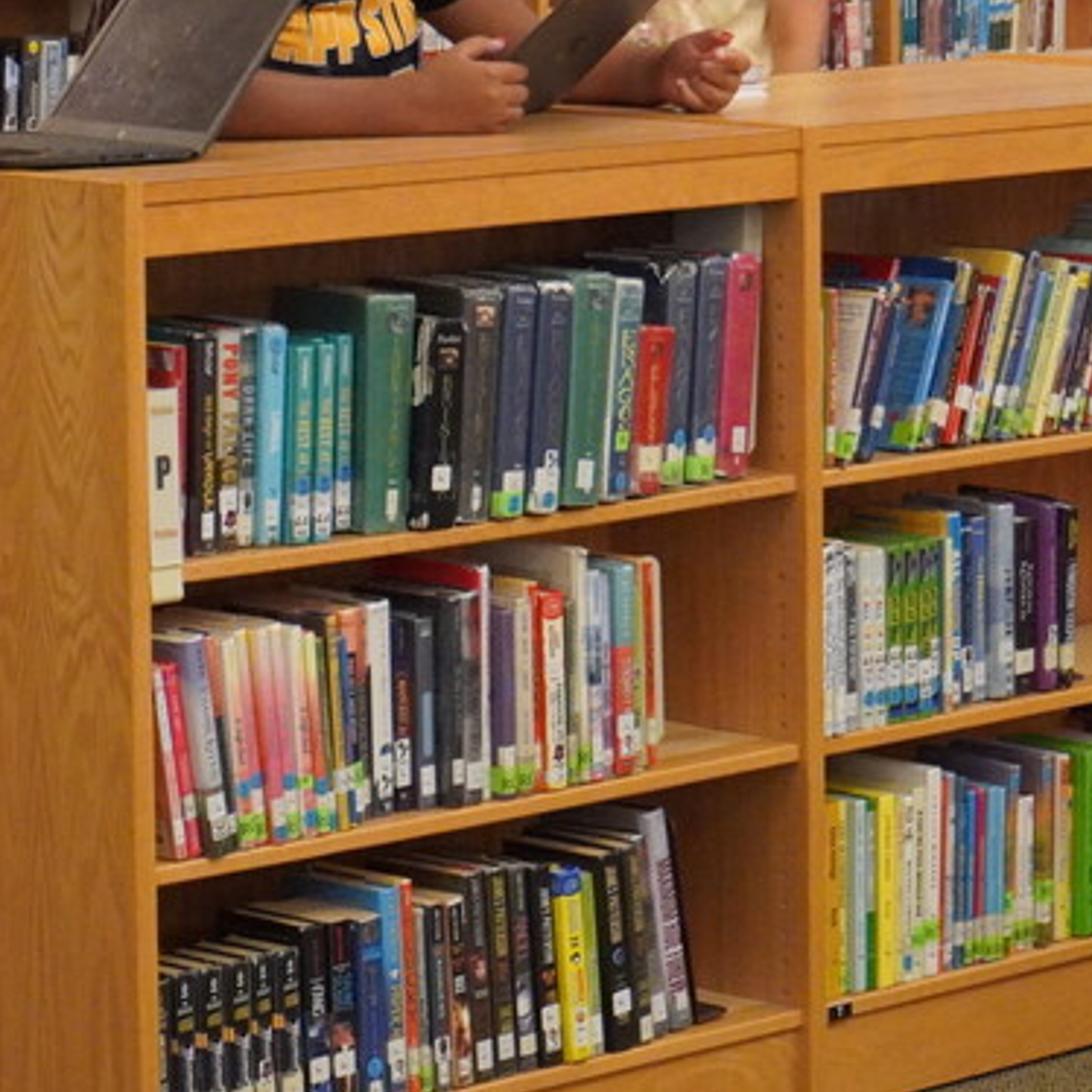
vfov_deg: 11.6
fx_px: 5359
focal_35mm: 150
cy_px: 152
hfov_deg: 11.6
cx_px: 528
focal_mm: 43
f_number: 5.6
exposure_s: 1/125
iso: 6400
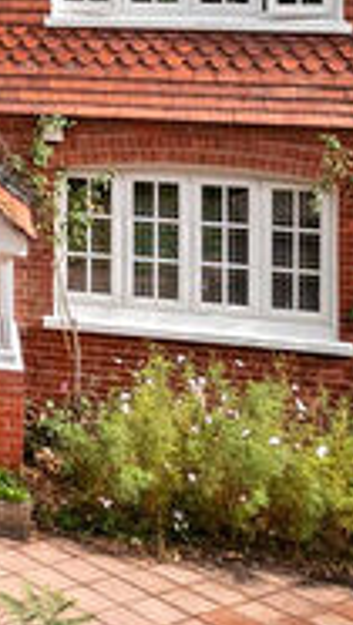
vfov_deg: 32.7
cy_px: 161
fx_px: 1045
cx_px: -410
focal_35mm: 63
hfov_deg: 14.7
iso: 1600
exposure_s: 1/3200
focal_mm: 16
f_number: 7.1
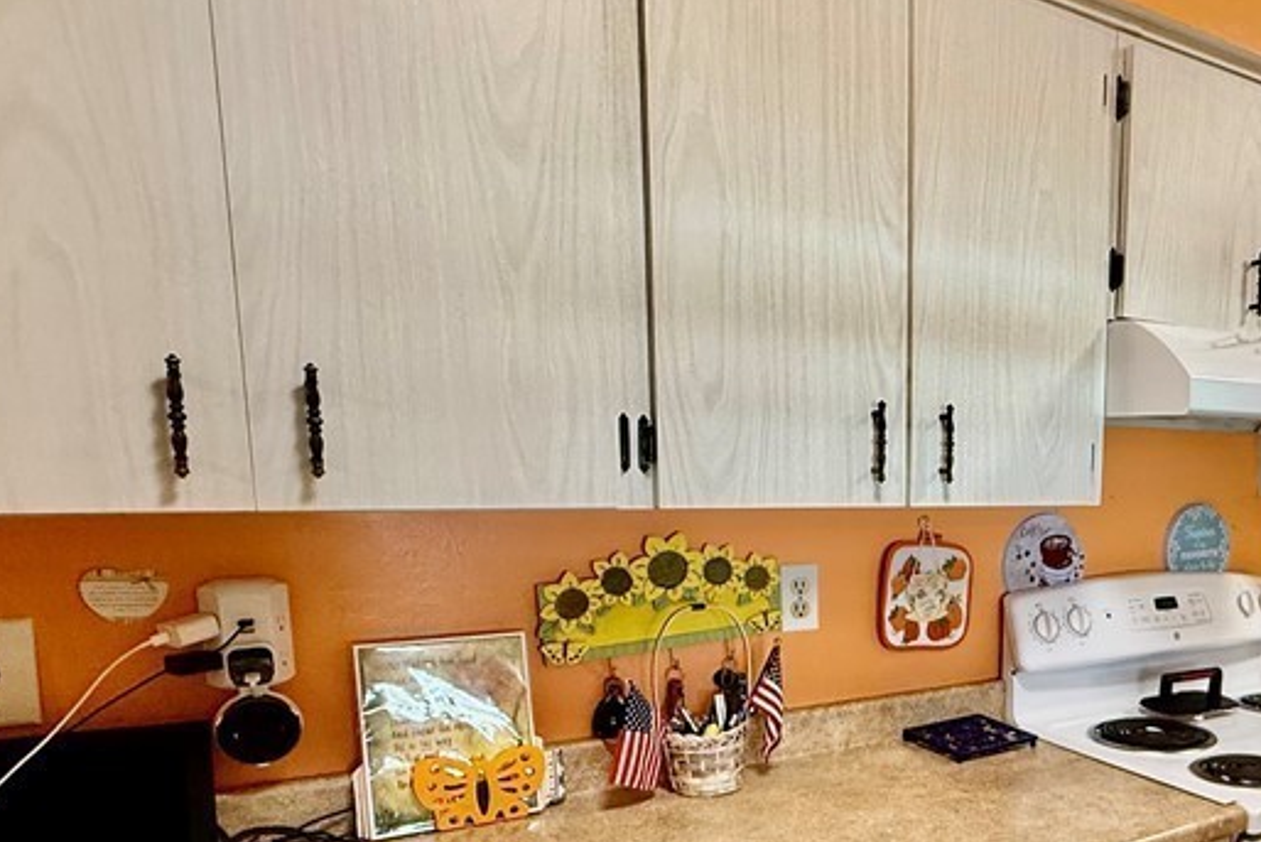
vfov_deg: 43.8
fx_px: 1016
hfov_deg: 58.3
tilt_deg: -8.2
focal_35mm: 29
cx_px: 1028
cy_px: 614
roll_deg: -1.5
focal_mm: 2.22
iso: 320
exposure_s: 1/120
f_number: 2.2
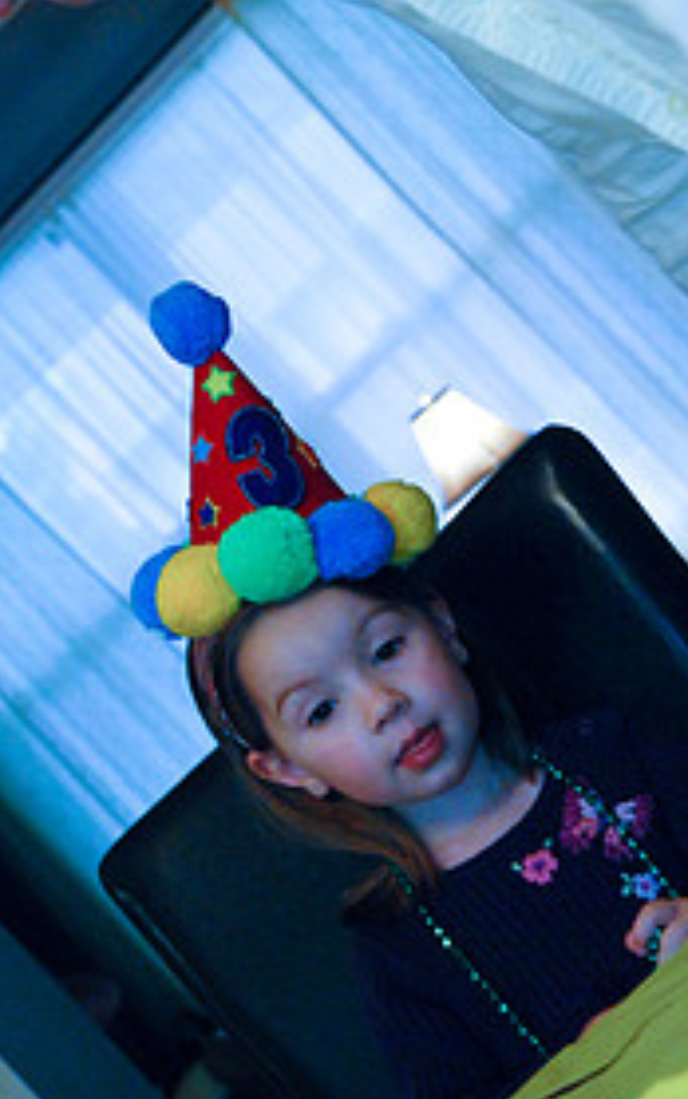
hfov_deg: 12.6
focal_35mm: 104
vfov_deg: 19.9
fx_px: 3117
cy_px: 376
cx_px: 338
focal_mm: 42
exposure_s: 1/60
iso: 800
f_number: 5
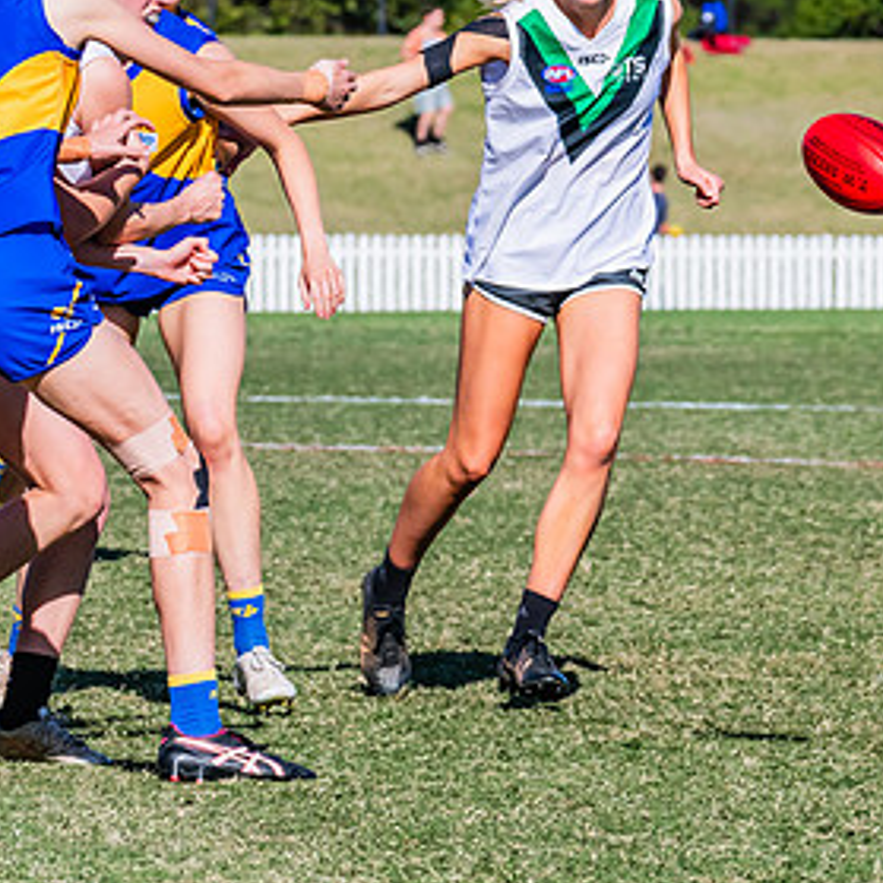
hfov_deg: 3.2
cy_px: 452
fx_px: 15700
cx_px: 200
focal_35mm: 544
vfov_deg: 3.2
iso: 640
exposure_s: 1/1250
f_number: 11
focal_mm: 220
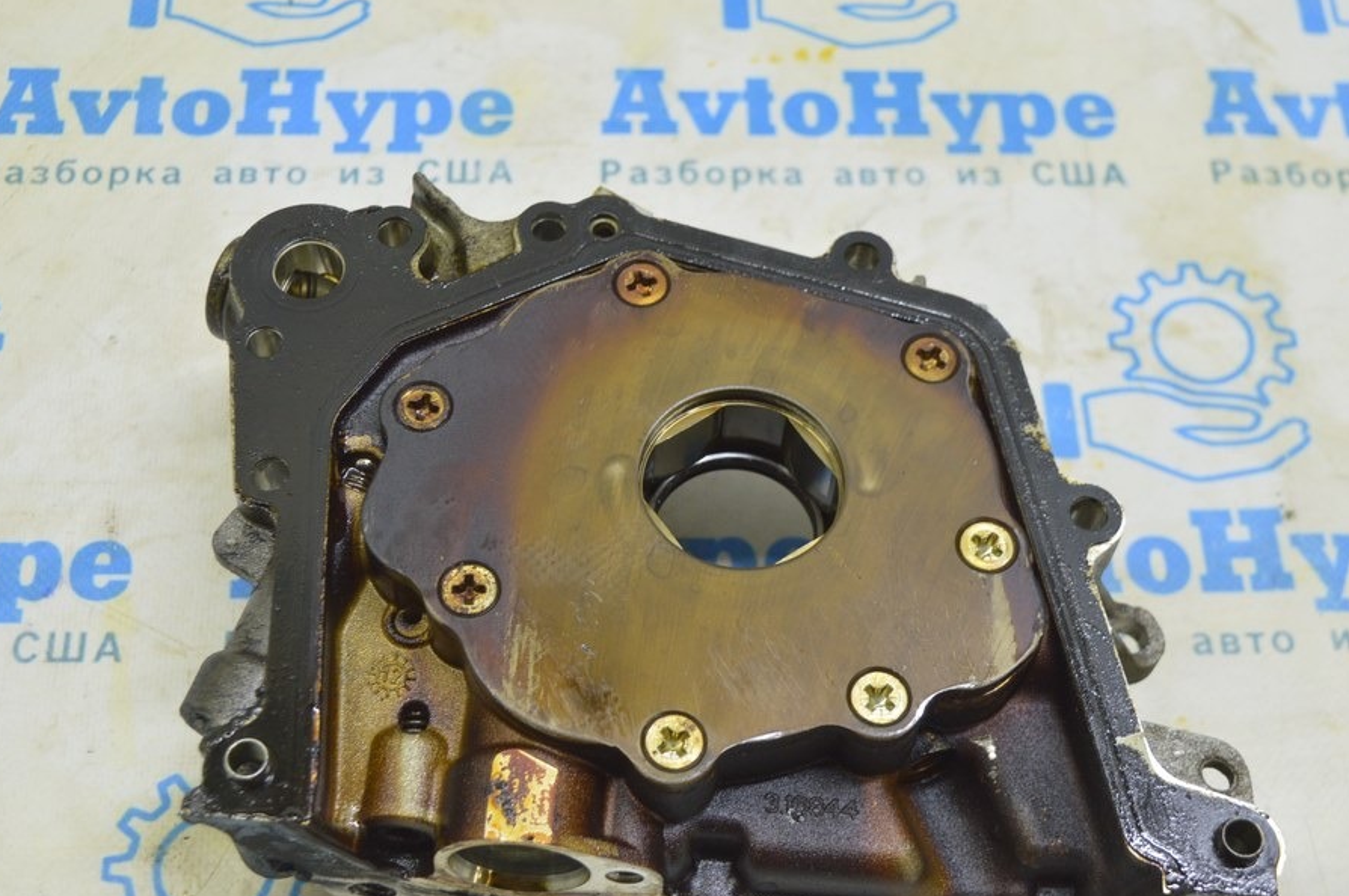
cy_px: 502
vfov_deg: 24.5
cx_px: 631
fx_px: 2059
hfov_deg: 36.3
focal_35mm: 55
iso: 400
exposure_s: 1/20
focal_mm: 32
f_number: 5.6
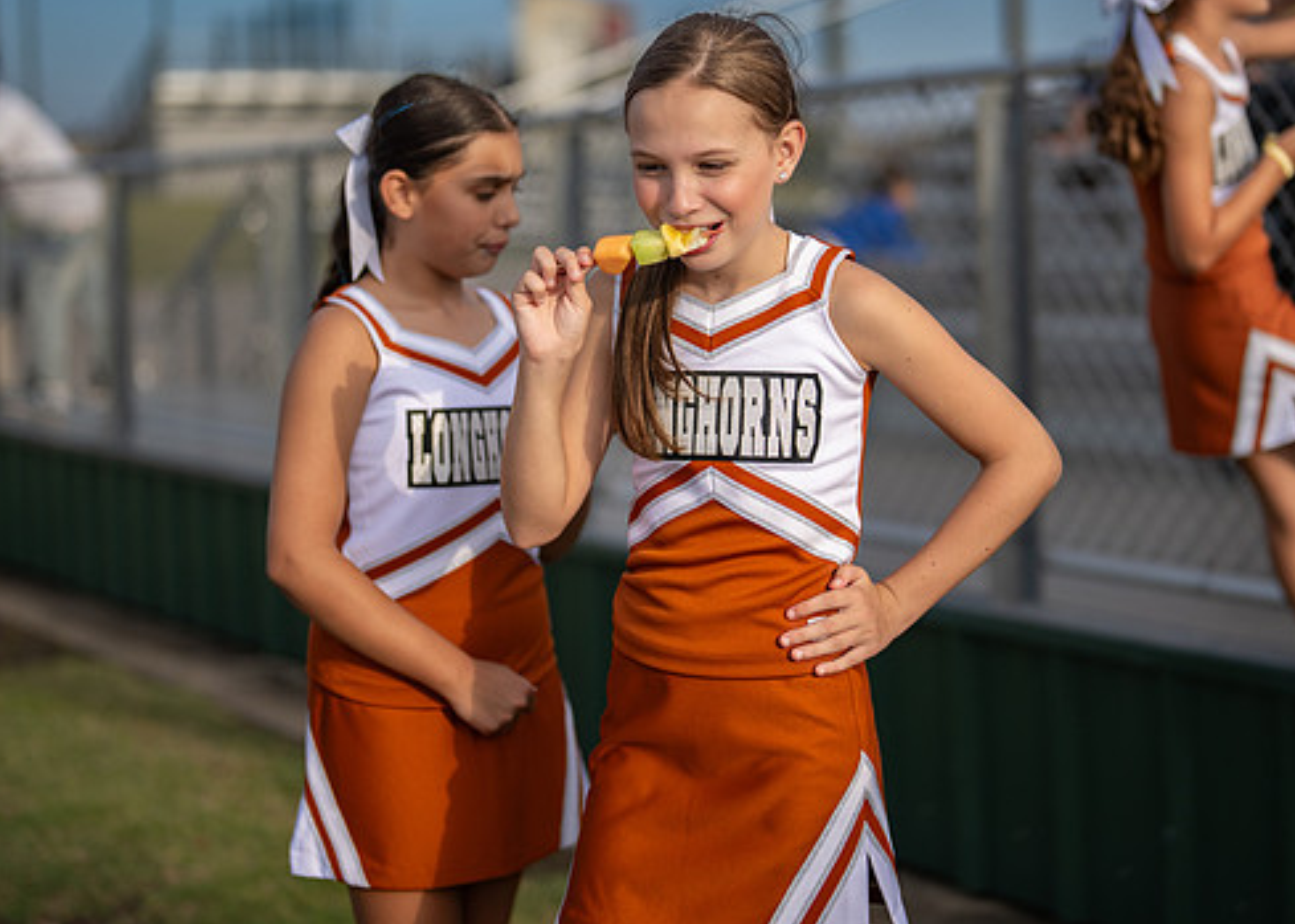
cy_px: 347
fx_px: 2611
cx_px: 738
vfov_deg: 20.0
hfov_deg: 27.8
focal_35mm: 71
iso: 200
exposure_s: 1/12800
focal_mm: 50
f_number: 1.2
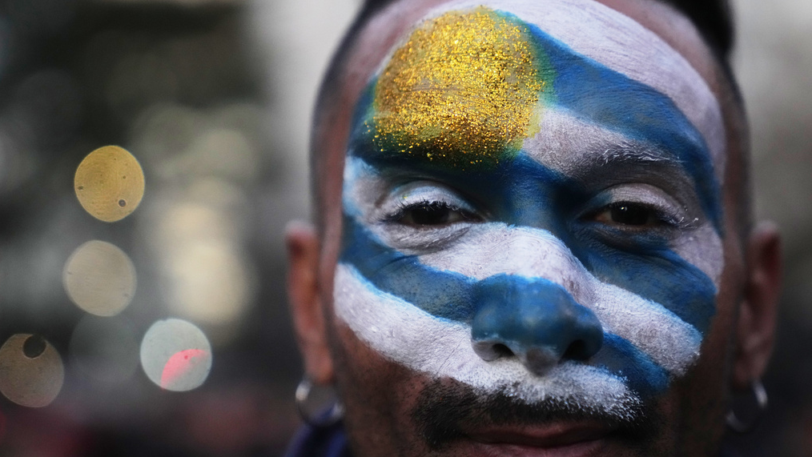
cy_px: 215
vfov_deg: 16.3
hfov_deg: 28.6
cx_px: 408
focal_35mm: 74
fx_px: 1594
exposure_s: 1/1600
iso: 3200
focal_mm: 70
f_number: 2.8
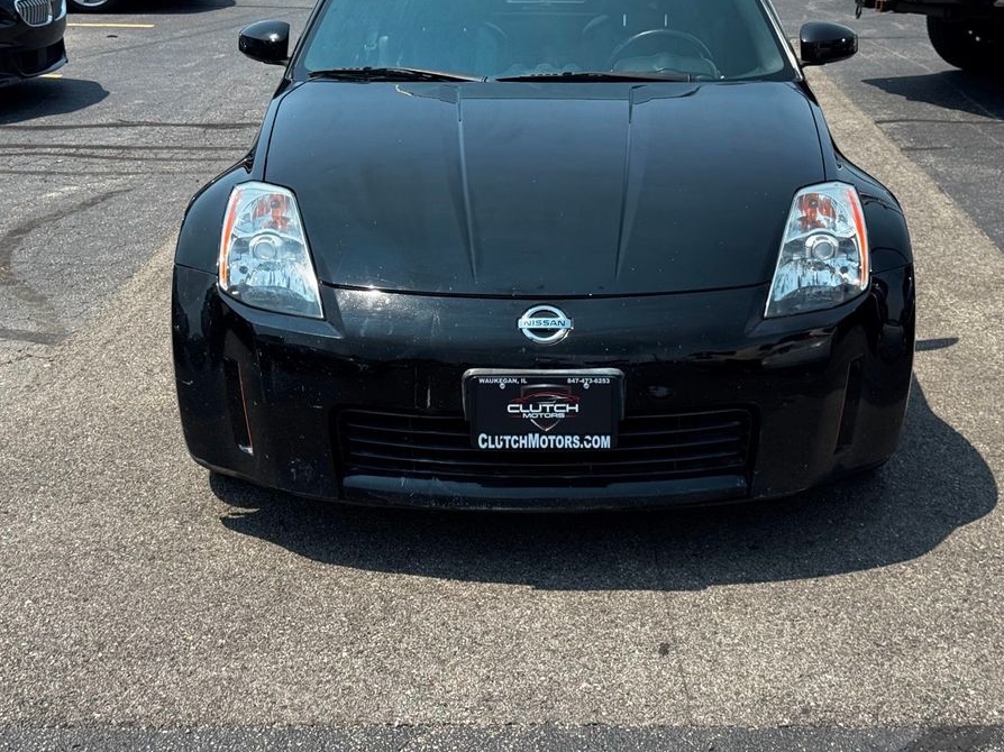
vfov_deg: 26.5
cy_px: 327
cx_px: 557
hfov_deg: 34.9
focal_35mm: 55
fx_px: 1595
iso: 64
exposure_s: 1/2513
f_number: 1.78
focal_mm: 6.76
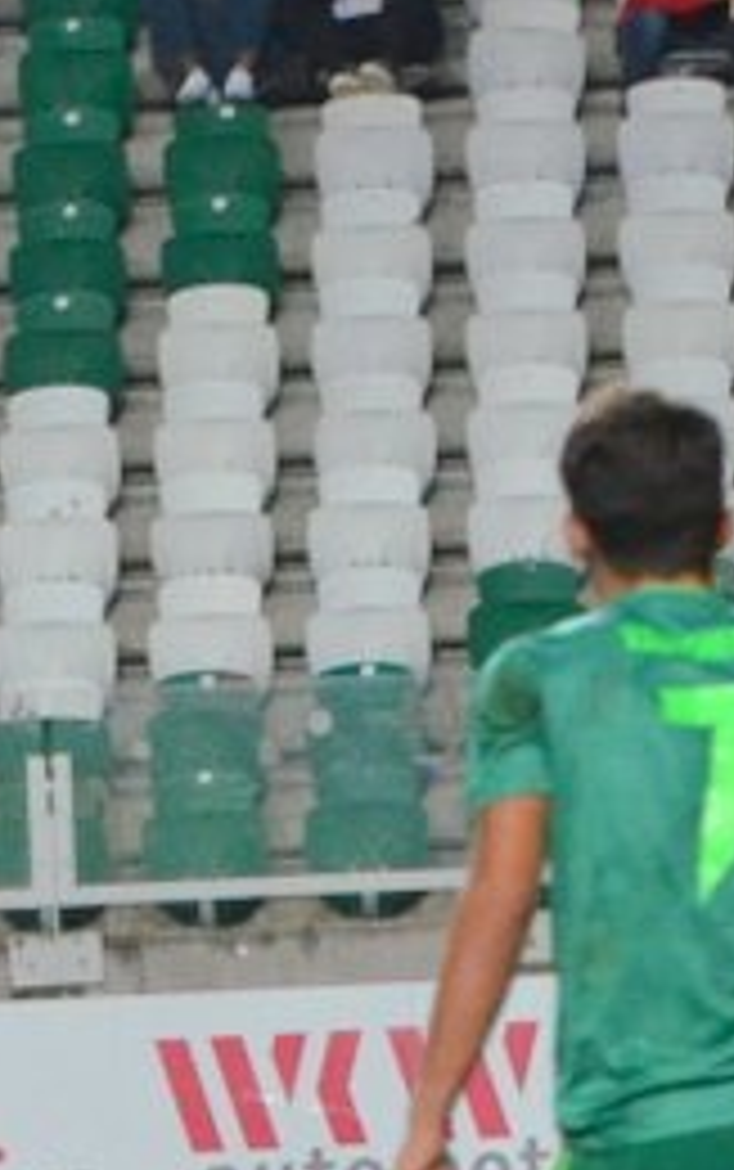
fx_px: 22898
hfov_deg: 1.8
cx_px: -617
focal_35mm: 717
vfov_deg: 2.9
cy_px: 952
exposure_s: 1/400
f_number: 5
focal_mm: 102
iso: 1600
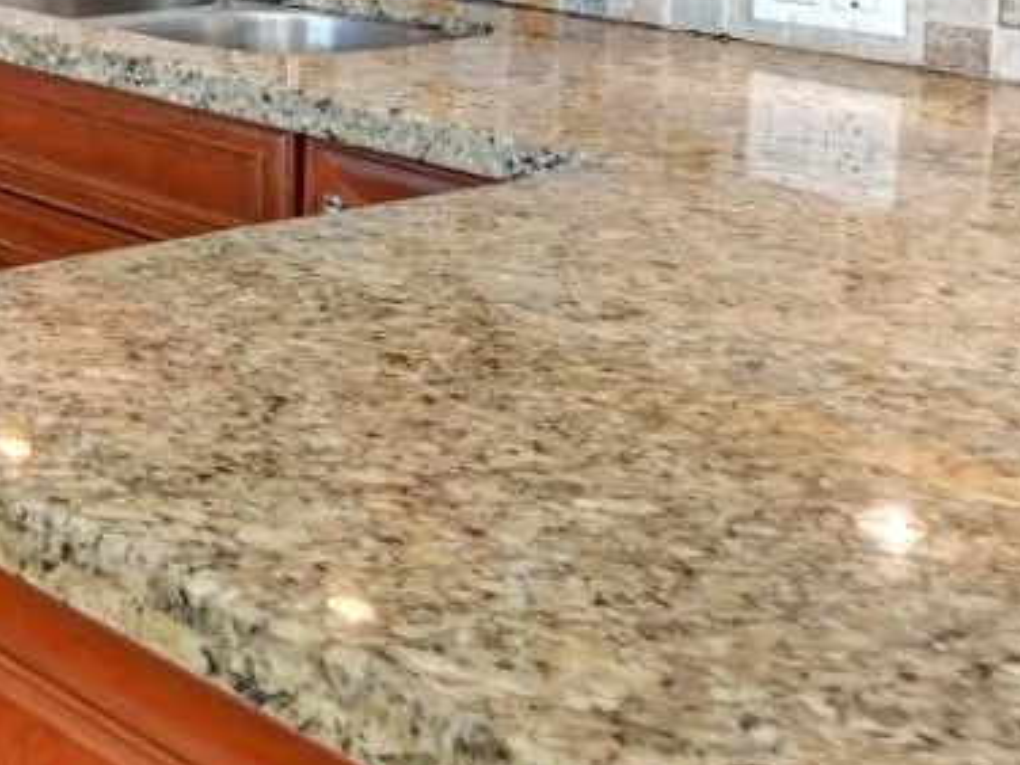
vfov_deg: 22.0
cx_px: -933
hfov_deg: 20.2
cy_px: -293
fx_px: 1709
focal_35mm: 58
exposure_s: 1/15
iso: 400
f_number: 8
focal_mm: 14
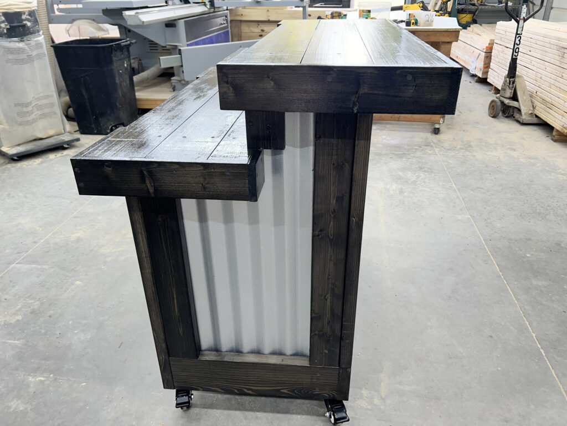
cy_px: 213
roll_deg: +1.3
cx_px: 284
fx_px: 426
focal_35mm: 26
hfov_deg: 67.3
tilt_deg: -28.5
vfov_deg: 53.1
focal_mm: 5.7
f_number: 1.5
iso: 64
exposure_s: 1/120
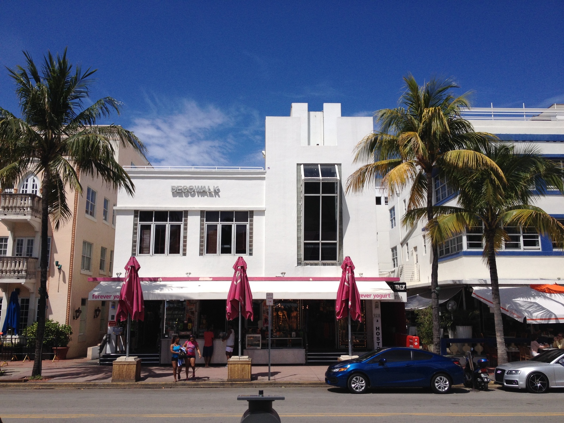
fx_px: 570
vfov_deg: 40.7
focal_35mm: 35
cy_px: 212
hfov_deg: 52.6
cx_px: 282
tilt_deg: +8.1
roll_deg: +0.4
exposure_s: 1/3690
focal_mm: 4.28
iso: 50
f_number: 2.4
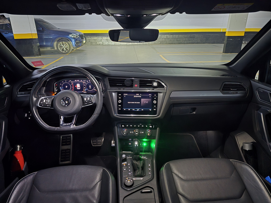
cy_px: 102
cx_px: 136
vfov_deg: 58.9
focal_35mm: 23
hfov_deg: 73.9
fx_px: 180
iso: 2500
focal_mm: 6.3
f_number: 1.7
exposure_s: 1/30
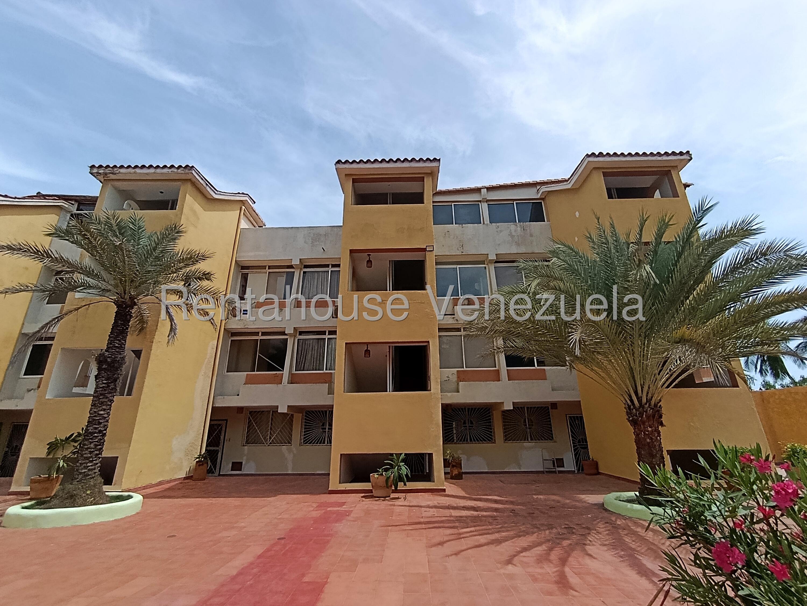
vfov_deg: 78.1
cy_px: 303
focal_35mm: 16
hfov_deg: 94.5
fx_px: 373
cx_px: 404
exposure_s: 1/1425
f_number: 2.2
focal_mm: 1.65
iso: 51
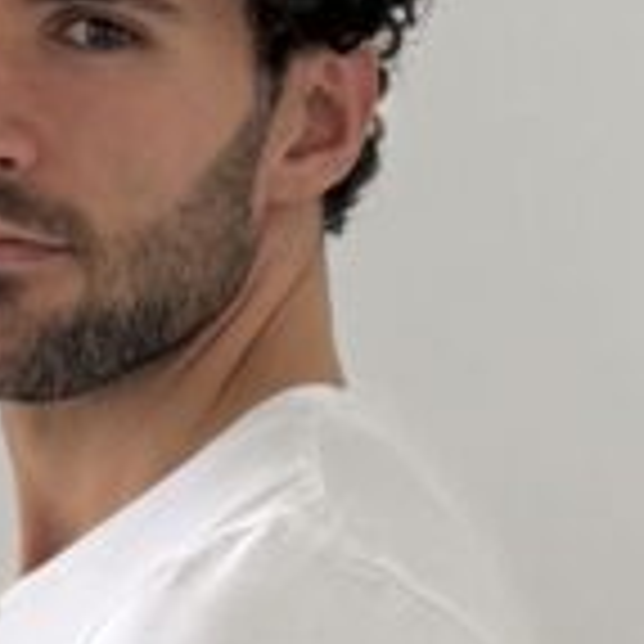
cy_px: 698
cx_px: 68
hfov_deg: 11.4
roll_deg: +0.1
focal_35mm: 152
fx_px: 3199
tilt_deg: -2.2
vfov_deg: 11.3
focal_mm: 6.76
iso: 200
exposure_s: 1/111
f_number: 1.78
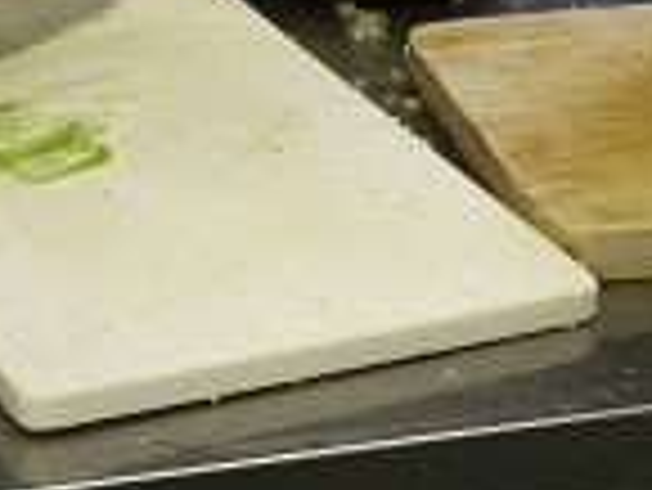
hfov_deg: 11.2
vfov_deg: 8.1
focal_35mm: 176
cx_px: 247
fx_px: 3318
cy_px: -423
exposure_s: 1/30
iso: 180
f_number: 3.8
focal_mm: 7.2
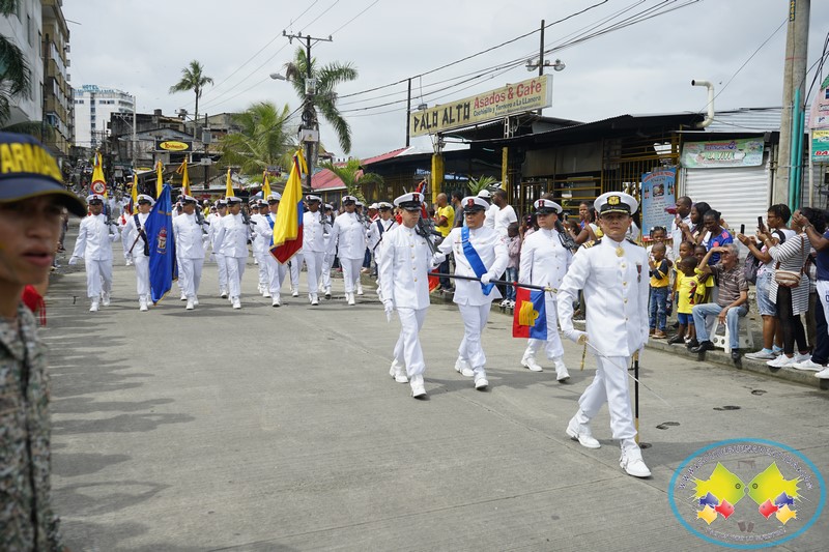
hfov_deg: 58.7
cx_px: 414
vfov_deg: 41.1
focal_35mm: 32
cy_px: 276
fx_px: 737
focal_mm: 32
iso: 160
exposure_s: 1/800
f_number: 5.6
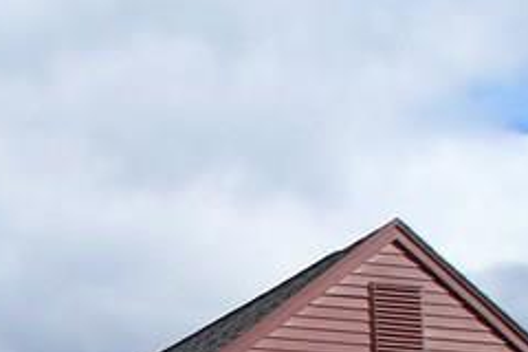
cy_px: 755
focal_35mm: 164
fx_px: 2405
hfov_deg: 11.9
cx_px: -273
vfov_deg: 7.9
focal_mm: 6.1
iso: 80
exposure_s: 1/320
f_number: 5.6
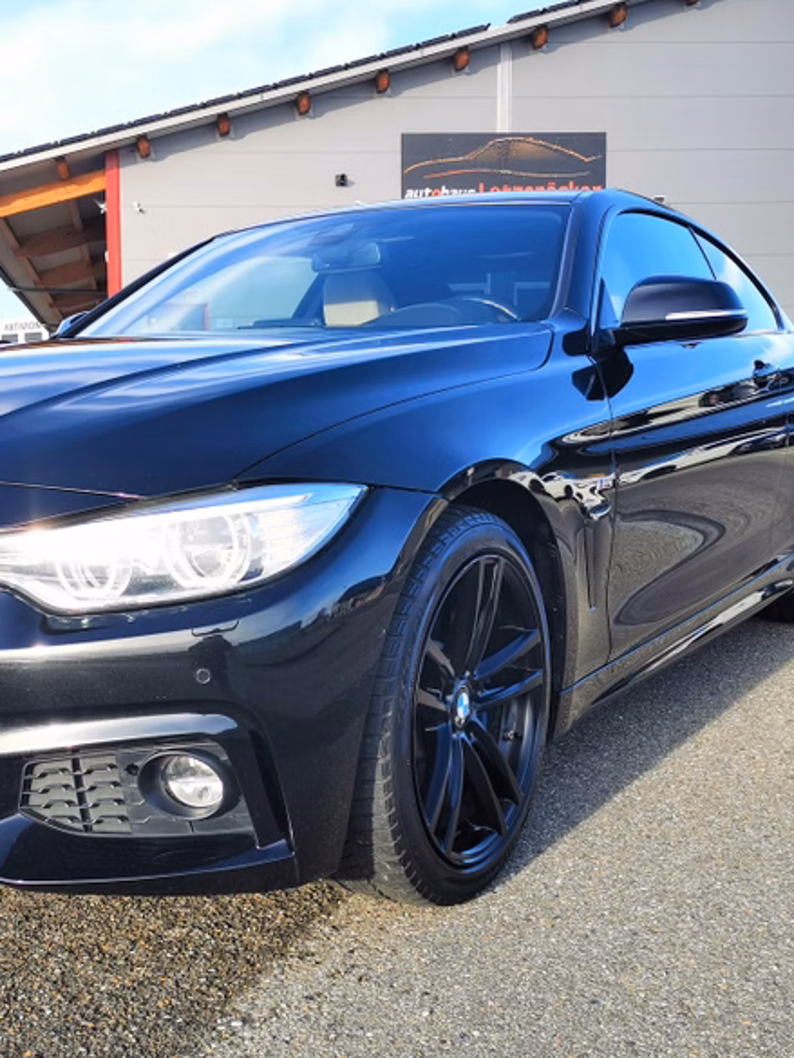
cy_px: 521
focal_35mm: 41
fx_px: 1253
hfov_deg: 34.6
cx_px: 232
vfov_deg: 45.8
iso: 50
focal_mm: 5.58
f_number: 1.8
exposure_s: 1/794
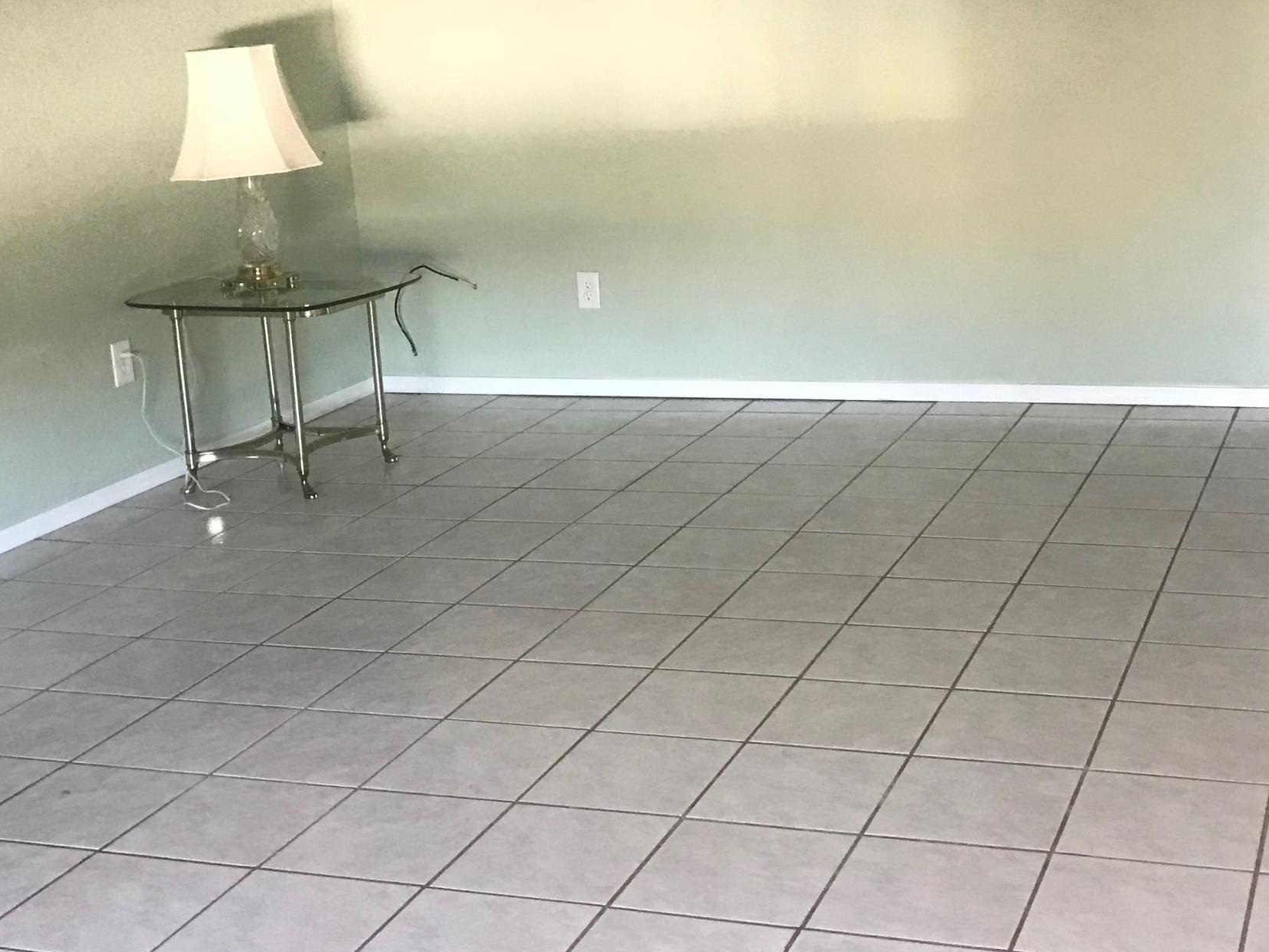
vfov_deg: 28.4
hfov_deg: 37.3
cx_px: 778
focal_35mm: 51
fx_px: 1869
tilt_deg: -12.0
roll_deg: +4.4
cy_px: 348
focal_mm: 3.99
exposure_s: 1/15
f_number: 1.8
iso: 50
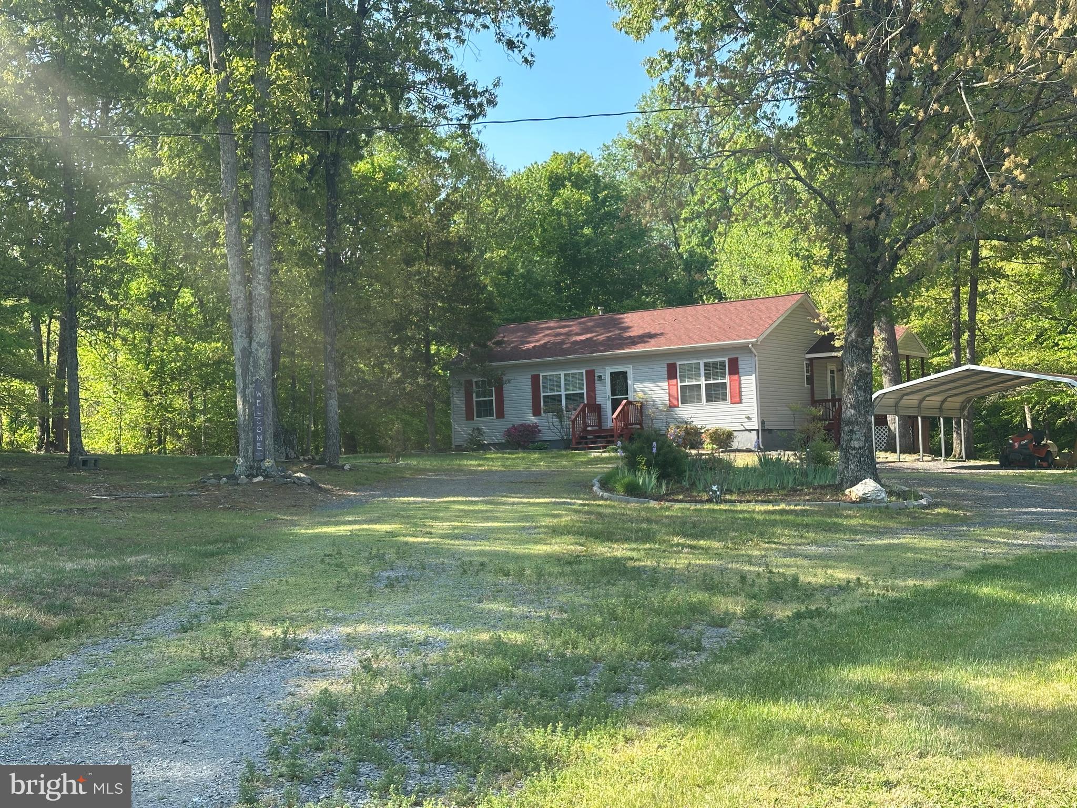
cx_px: 538
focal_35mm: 48
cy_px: 404
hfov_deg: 39.7
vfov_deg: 30.3
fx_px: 1493
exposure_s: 1/980
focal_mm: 6.86
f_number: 1.78
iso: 64
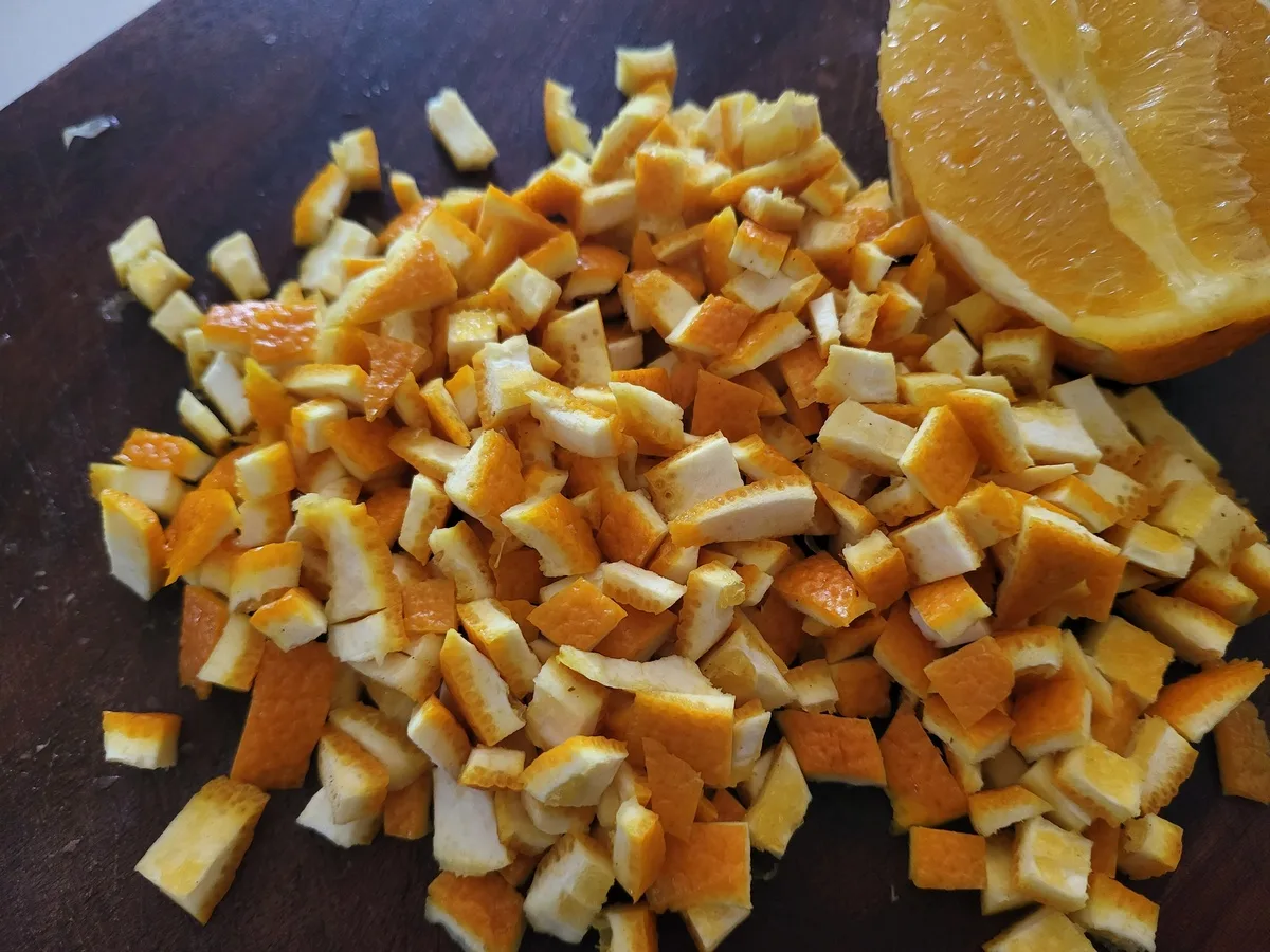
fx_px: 881
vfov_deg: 56.8
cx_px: 635
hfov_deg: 71.6
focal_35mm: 24
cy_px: 476
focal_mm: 5
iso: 320
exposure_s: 1/120
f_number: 1.8
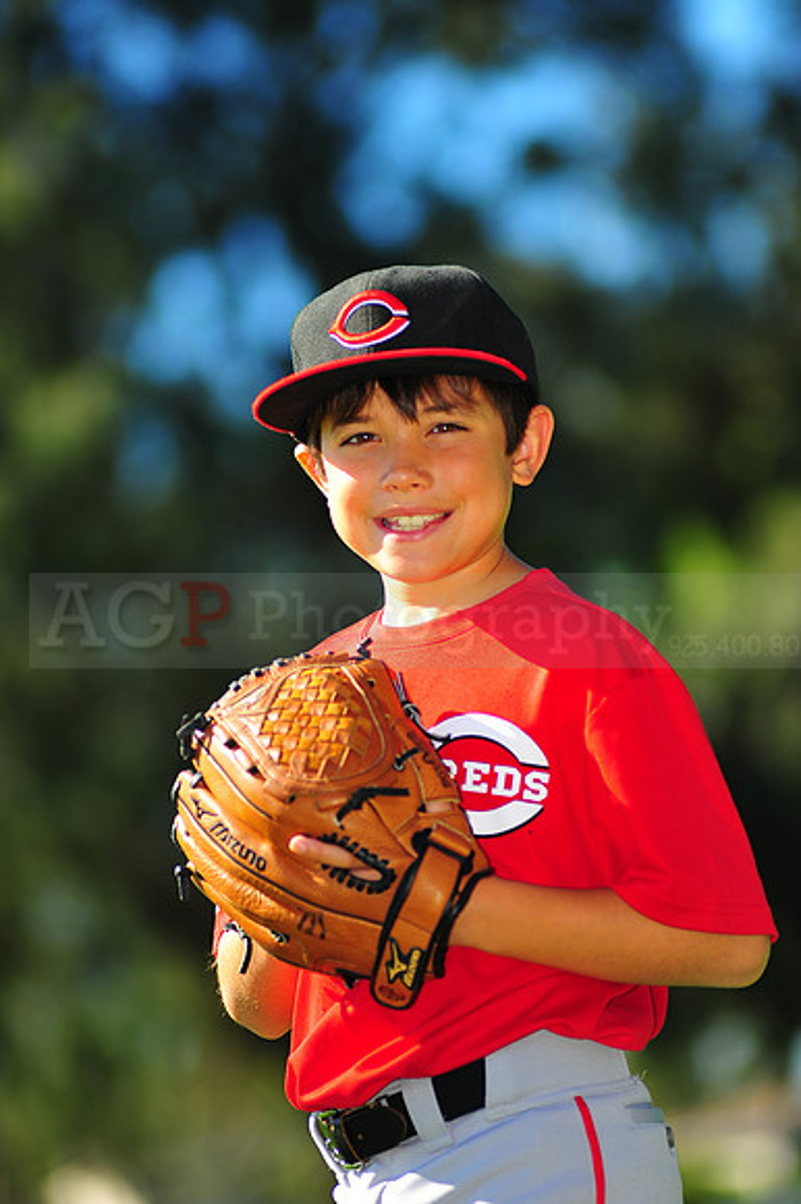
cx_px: 400
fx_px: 6014
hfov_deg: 7.6
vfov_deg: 11.4
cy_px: 602
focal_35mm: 180
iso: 200
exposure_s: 1/1250
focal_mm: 180
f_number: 3.5
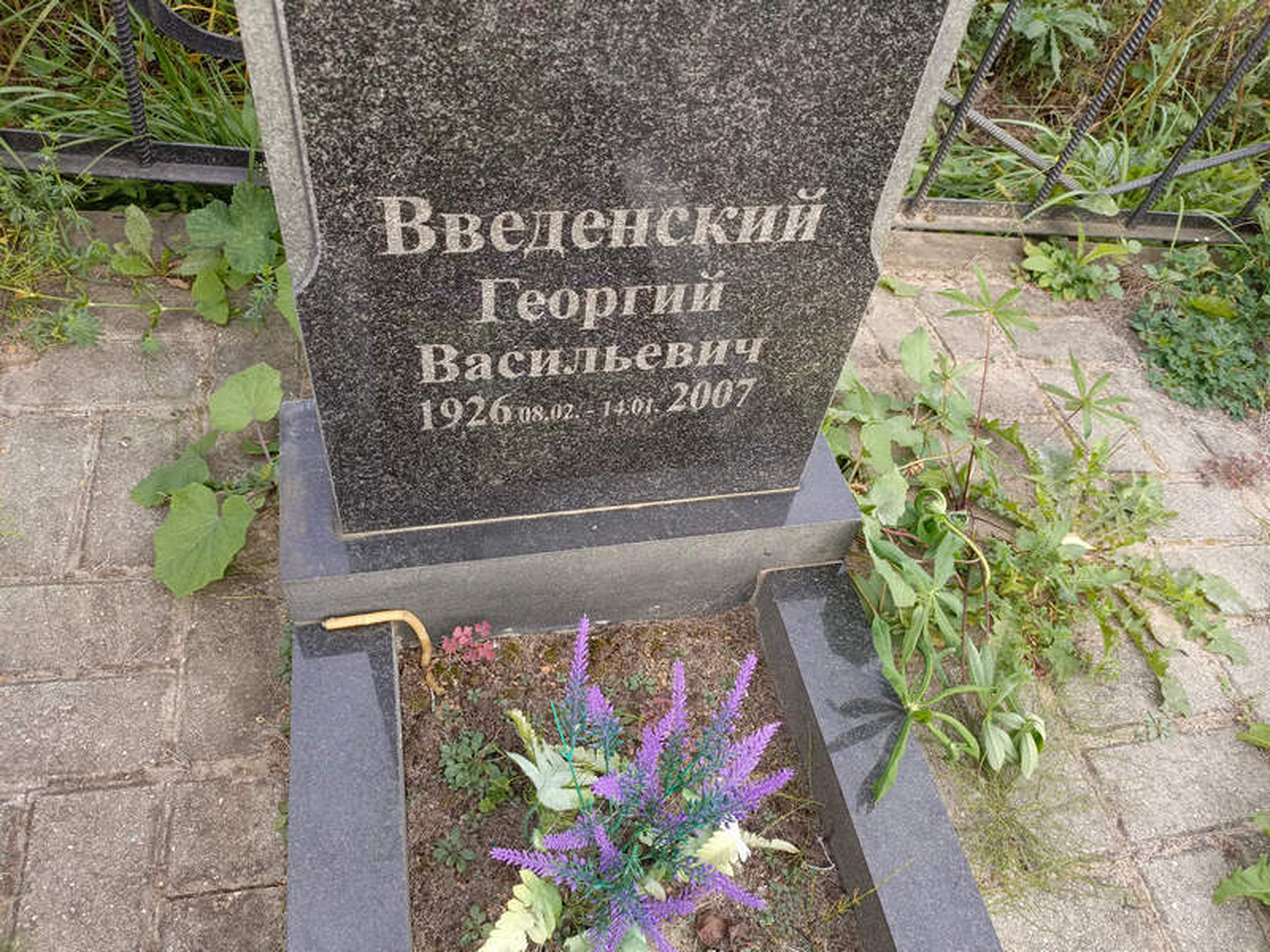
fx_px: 917
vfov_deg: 54.9
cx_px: 635
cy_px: 476
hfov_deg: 69.4
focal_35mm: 25
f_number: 1.69
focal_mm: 4.76
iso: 141
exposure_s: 1/100
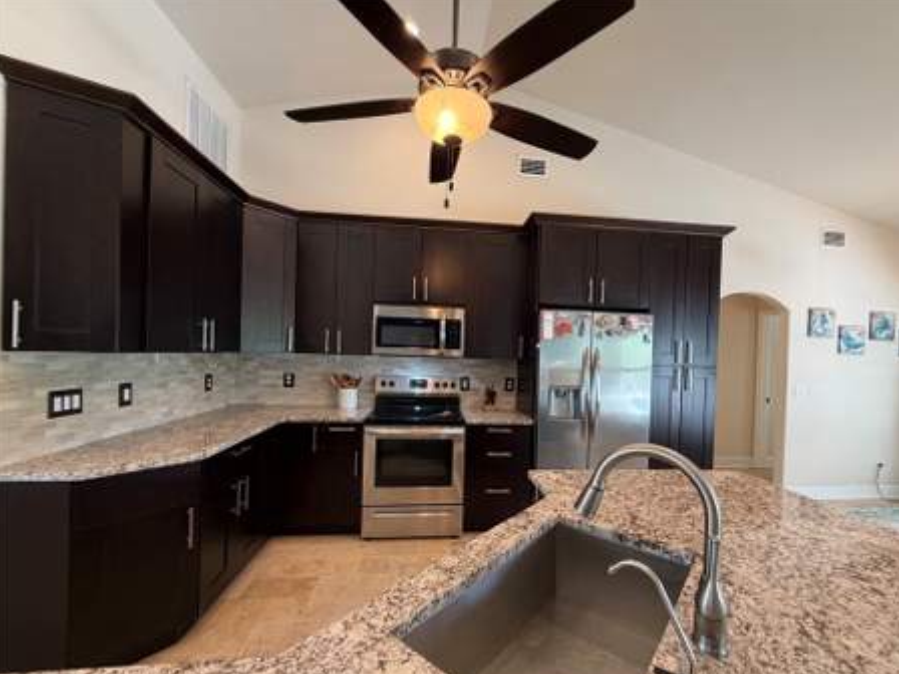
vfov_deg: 81.7
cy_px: 355
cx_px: 476
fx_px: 390
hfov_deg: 98.1
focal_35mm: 15
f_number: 2.2
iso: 250
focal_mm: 2.22
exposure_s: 1/60
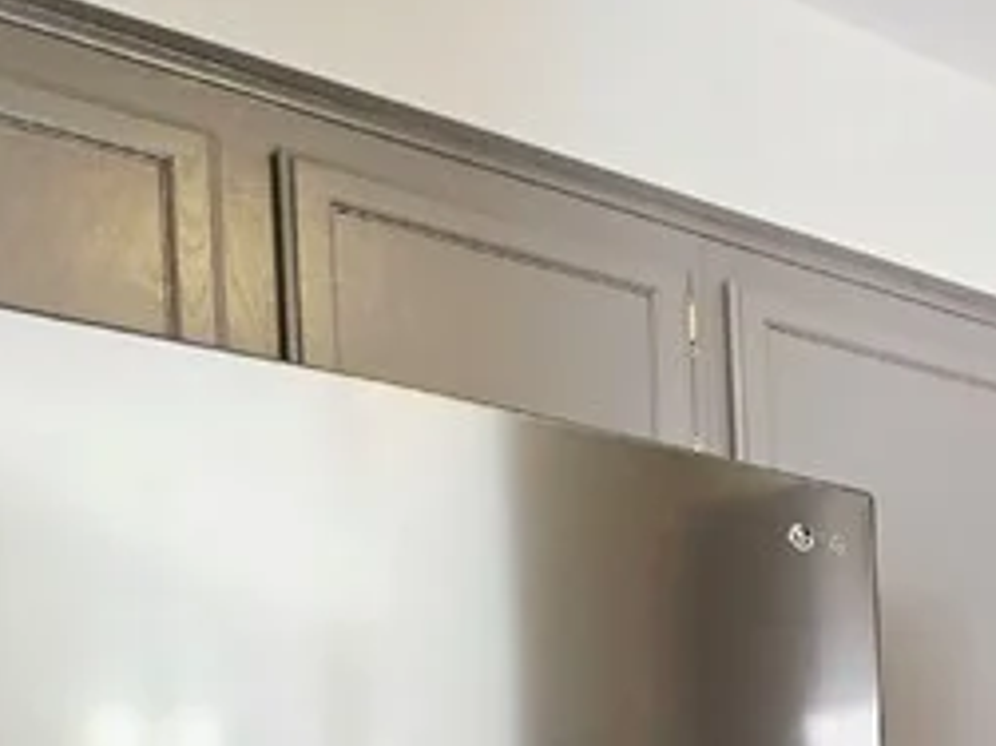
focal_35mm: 53
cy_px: 1000
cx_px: 1393
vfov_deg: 23.8
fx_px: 1524
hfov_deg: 27.8
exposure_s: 1/60.2
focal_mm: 2.2
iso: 160
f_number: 1.9
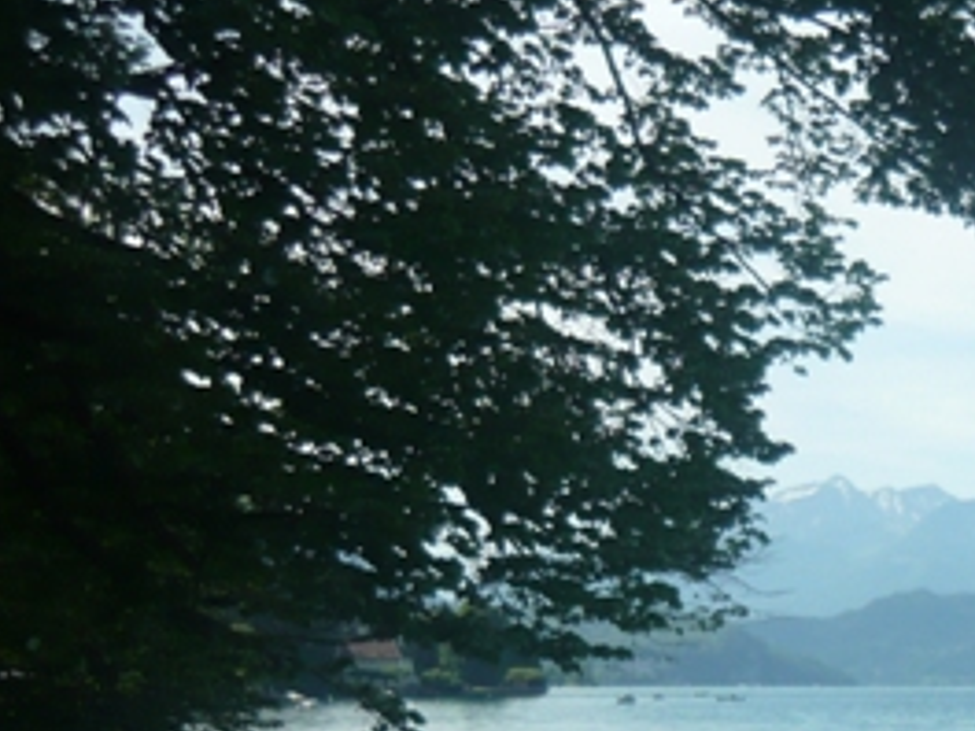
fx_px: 2817
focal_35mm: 100
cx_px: 1141
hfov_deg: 18.7
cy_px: 938
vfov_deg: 14.2
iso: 100
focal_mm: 5.5
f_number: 8
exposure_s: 1/200
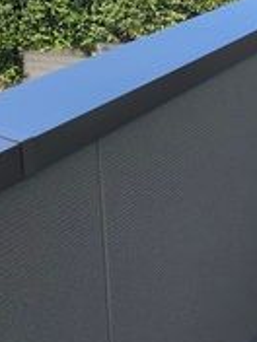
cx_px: 187
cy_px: 169
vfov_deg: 22.0
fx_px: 881
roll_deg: +2.6
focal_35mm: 89
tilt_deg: -18.0
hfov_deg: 16.5
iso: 20
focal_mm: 3.99
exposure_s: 1/510
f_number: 1.8
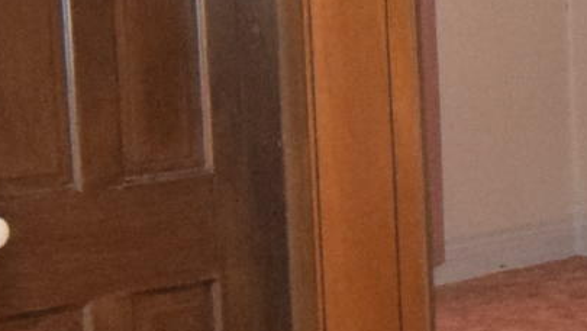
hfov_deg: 14.2
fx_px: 2349
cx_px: 457
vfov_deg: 8.0
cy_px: 364
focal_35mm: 151
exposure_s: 1/60
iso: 3200
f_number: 3.5
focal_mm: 13
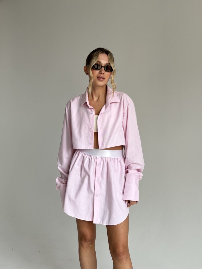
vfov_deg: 39.7
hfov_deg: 30.3
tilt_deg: -4.8
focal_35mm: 48
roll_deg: -3.2
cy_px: 134
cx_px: 101
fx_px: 374
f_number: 1.78
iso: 64
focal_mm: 6.86
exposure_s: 1/121
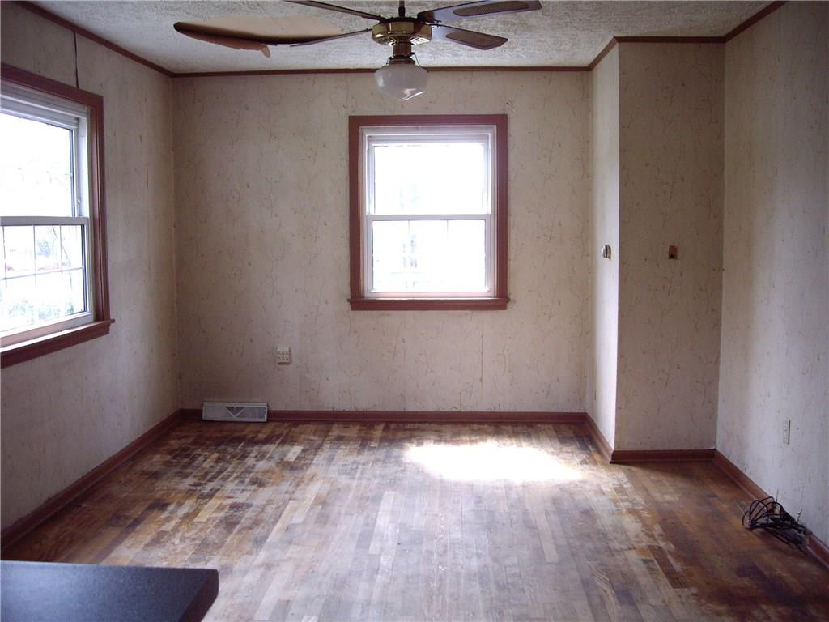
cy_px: 311
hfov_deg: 49.0
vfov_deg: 37.7
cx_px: 414
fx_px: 910
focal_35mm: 38
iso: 200
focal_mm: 6.2
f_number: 2.7
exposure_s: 1/80
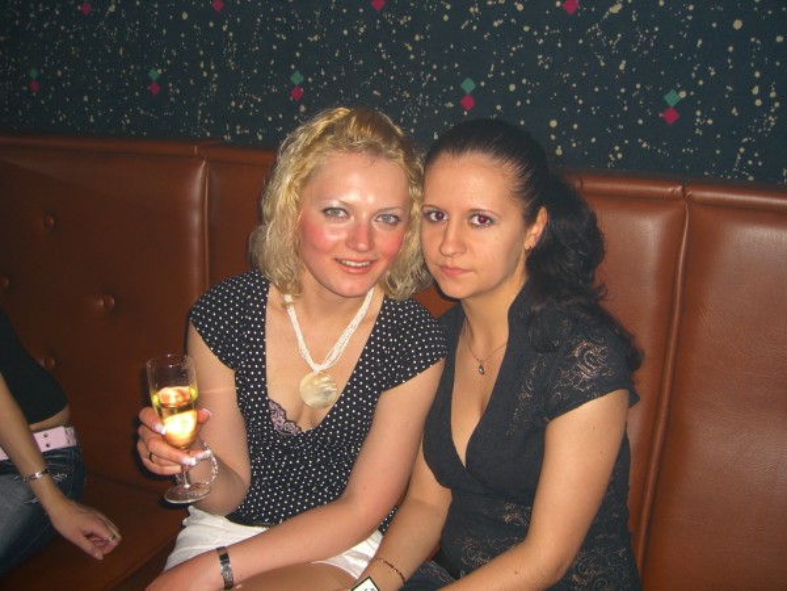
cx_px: 394
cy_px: 296
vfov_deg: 37.7
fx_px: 864
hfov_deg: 49.0
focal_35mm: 38
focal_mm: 7.9
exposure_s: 1/60
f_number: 2.8
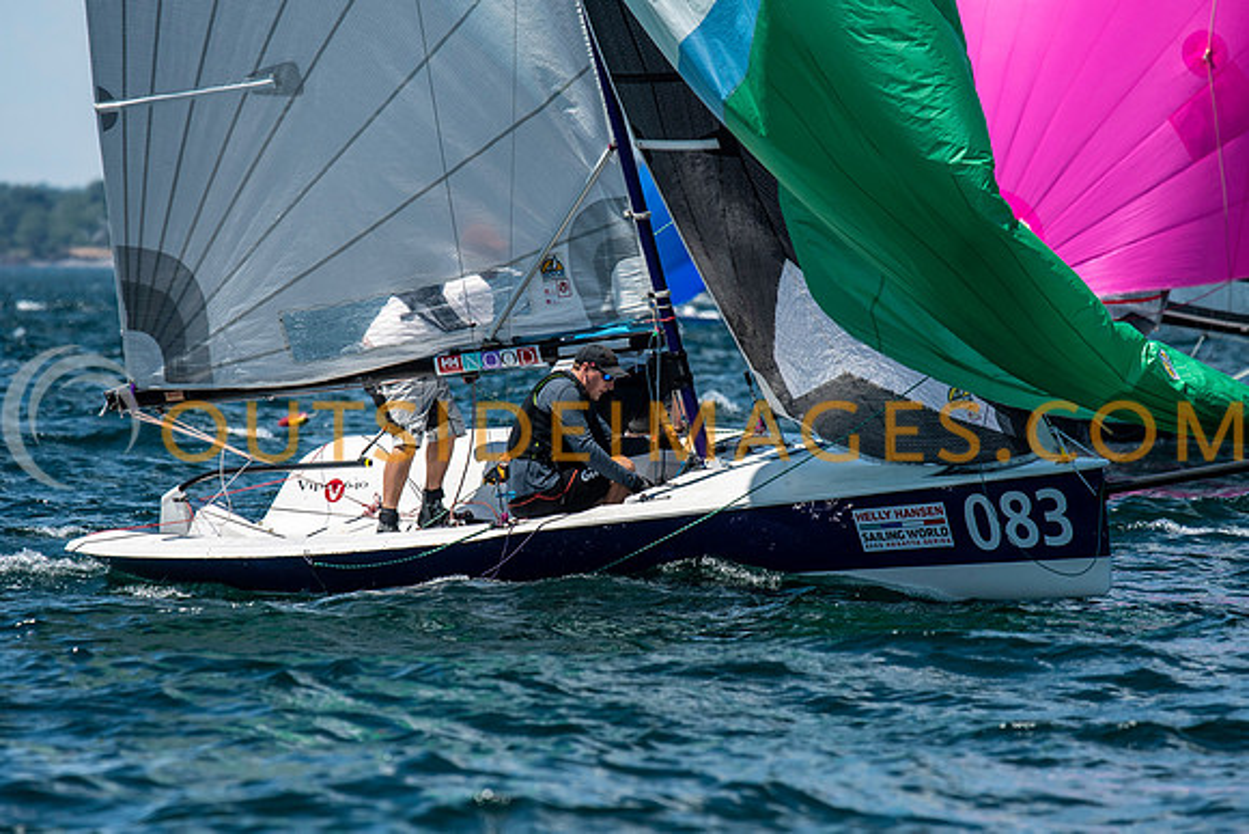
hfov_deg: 4.6
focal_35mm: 450
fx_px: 15615
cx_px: 624
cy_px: 417
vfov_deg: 3.1
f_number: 5.6
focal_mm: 300
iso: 320
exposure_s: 1/2500
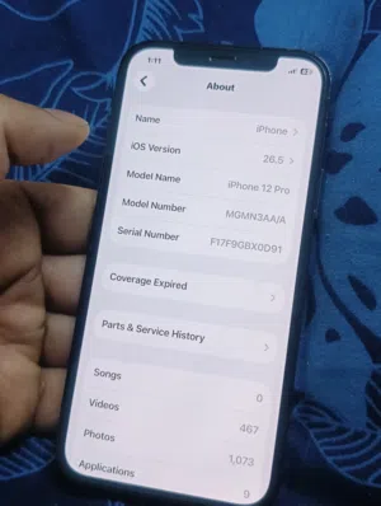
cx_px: 190
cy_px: 253
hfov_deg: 31.6
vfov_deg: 41.2
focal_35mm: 46
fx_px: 673
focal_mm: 6.06
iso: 800
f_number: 1.69
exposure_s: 1/30
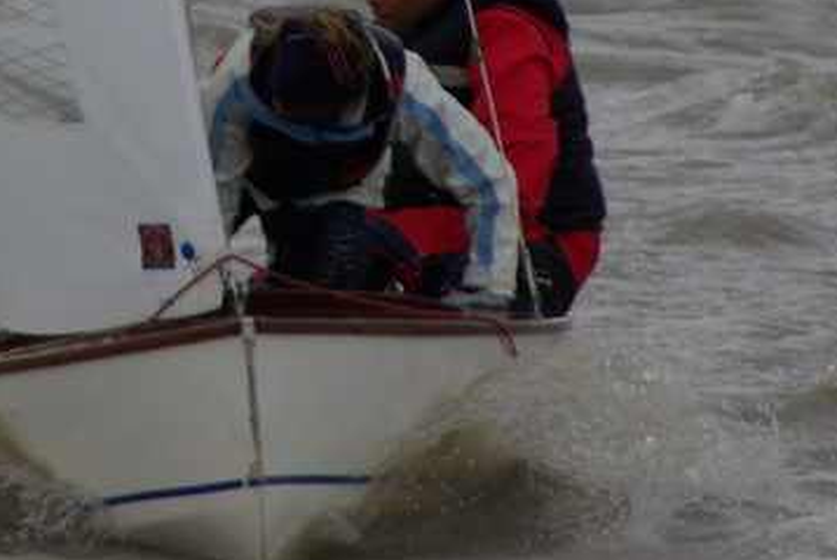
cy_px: -32
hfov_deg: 2.3
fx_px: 21020
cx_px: 178
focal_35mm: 903
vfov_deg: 1.5
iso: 100
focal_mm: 210
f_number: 6.7
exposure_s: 1/350
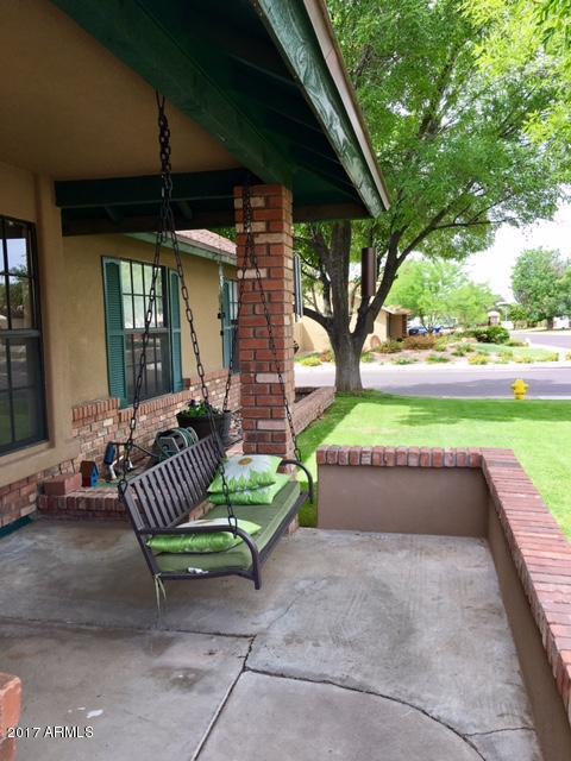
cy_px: 380
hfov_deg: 48.2
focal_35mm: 29
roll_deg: +0.4
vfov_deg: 61.7
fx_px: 638
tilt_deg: -4.8
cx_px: 286
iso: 25
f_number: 2.2
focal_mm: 4.15
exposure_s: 1/384
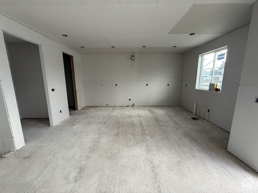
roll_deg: +0.5
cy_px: 96
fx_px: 104
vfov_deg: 85.7
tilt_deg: -9.9
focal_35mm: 14
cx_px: 129
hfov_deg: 102.1
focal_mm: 2.22
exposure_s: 1/99
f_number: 2.2
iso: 160
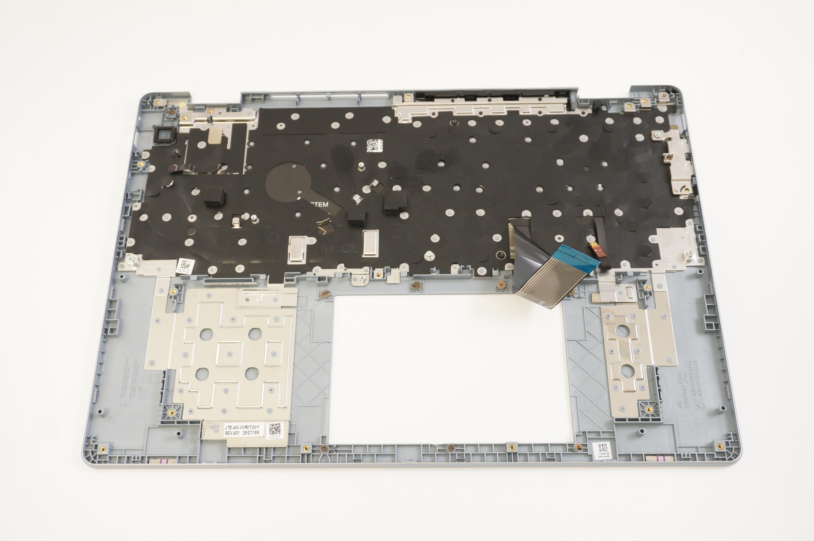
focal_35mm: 38
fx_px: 847
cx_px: 407
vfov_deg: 35.4
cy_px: 270
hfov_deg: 51.3
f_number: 5.6
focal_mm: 25
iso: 1000
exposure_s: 1/30
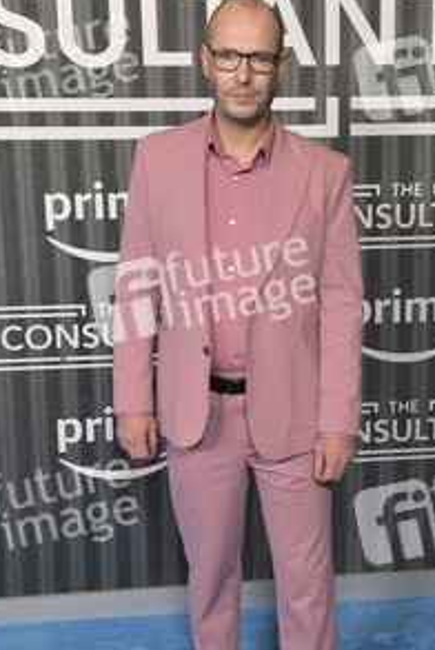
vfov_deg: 33.2
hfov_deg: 22.6
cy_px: 402
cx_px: 267
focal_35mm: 60
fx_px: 1085
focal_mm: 44
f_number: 6.3
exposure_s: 1/250
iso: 2500
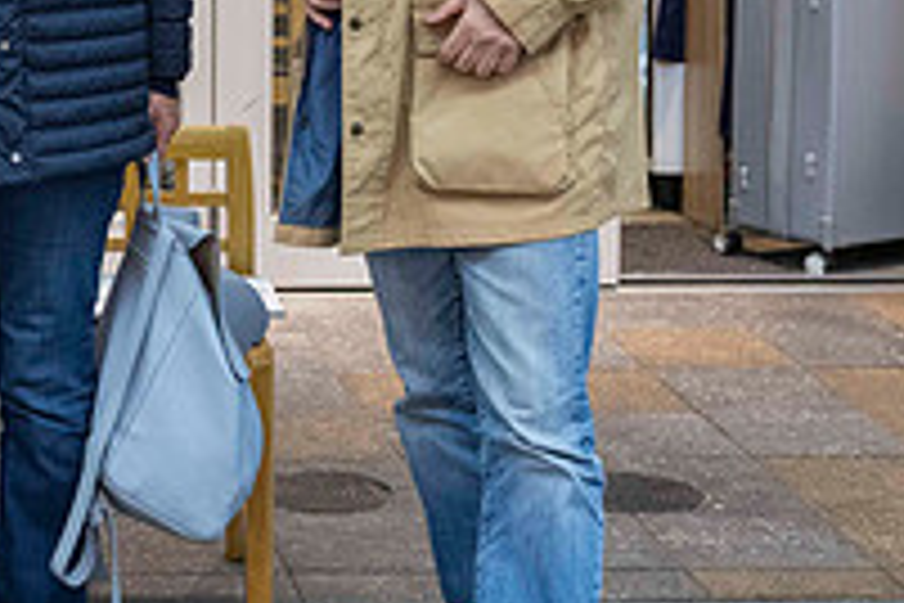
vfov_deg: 11.4
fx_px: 2963
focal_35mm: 118
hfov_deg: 16.6
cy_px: -123
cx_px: -188
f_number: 4.5
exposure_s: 1/60
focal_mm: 32
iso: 1000
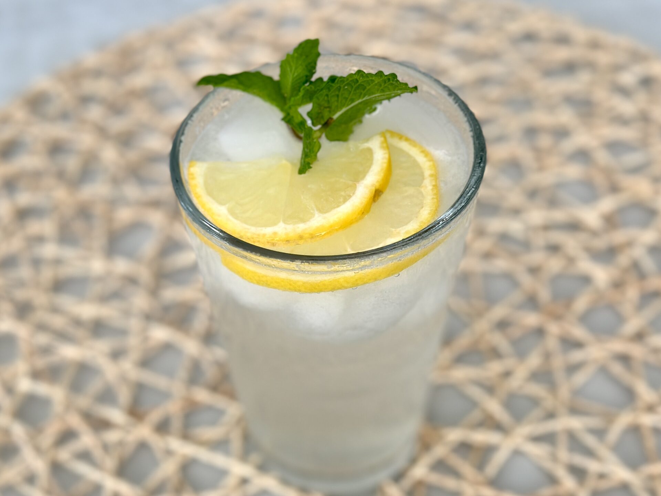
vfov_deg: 30.3
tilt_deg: -46.3
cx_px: 330
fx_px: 917
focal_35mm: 48
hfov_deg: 39.7
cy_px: 248
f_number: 1.78
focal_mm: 6.86
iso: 80
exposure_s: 1/229
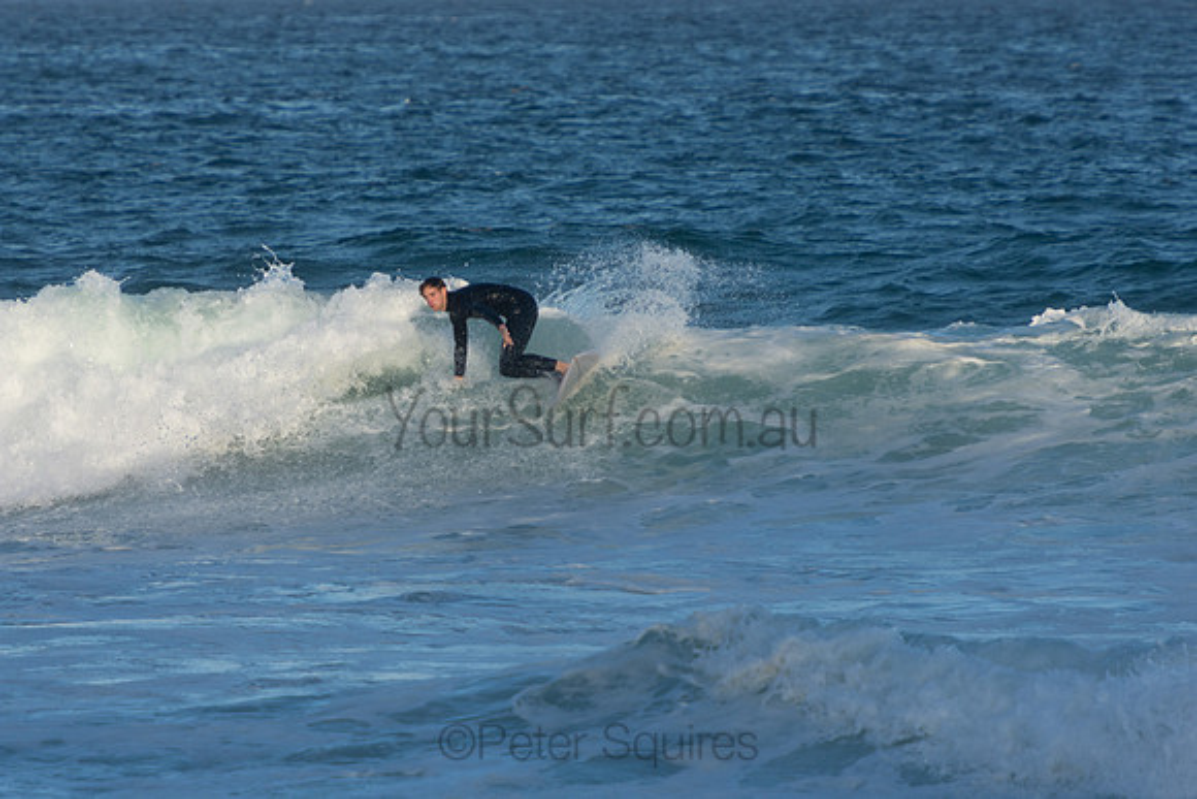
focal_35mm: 480
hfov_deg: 4.3
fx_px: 15963
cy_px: 400
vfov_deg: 2.9
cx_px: 598
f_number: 5.6
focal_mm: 320
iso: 220
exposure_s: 1/800
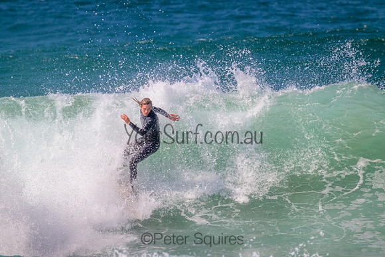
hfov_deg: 2.6
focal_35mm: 800
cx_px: 192
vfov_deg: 1.7
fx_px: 8557
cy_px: 128
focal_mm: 800
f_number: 11
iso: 900
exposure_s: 1/2000
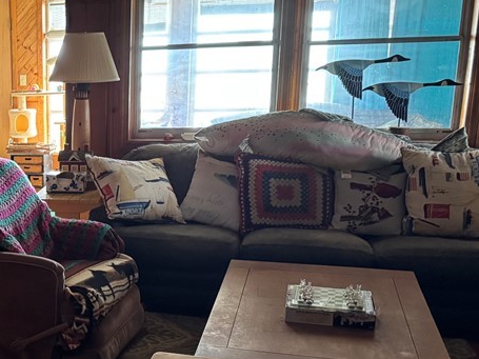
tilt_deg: -14.1
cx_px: 2
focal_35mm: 54
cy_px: 246
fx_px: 747
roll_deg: +0.7
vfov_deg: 26.8
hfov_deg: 32.7
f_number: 1.78
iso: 800
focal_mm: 6.76
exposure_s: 1/56
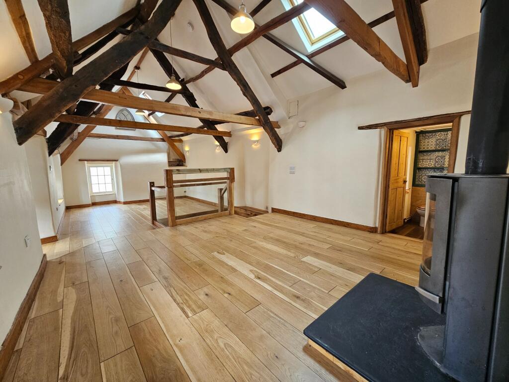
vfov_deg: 89.9
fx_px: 191
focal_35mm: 13
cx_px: 254
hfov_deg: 106.2
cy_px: 191
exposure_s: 1/50
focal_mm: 2.2
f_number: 2.2
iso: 160
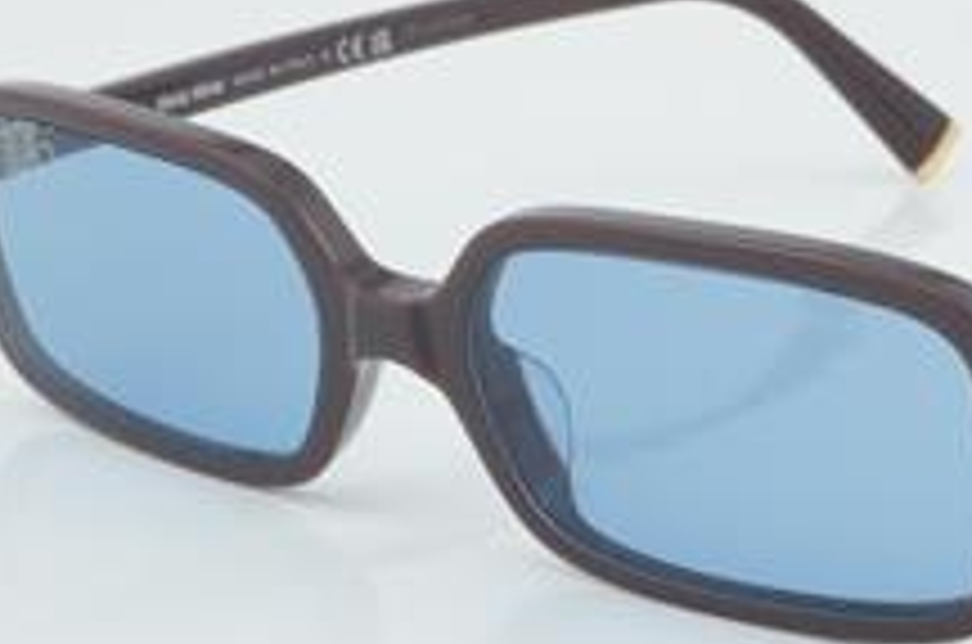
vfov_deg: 8.9
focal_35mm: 153
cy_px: 356
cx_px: 810
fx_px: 4120
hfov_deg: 13.4
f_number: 32
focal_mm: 55
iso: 100
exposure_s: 1/3
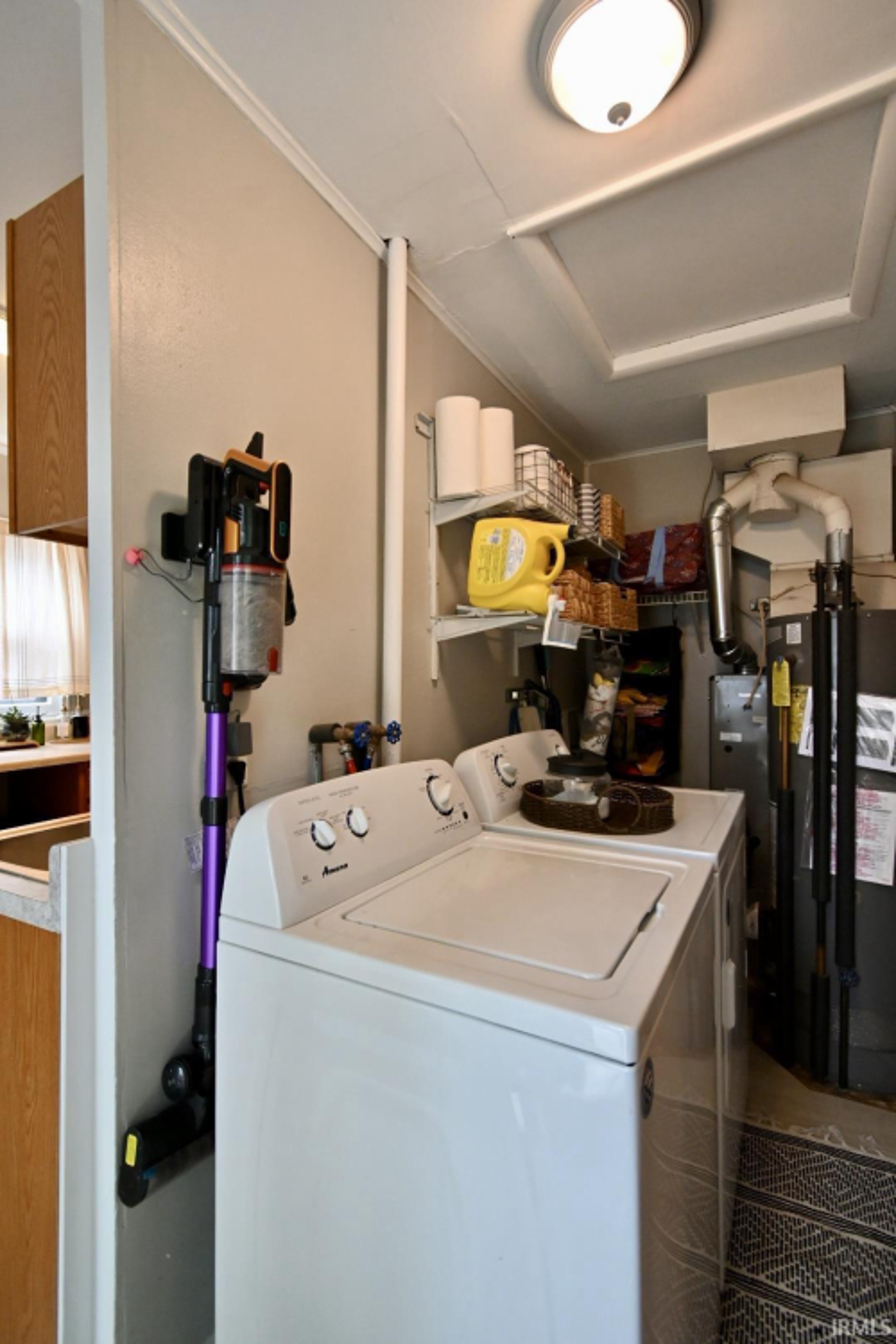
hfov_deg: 77.3
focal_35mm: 15
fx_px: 560
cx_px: 448
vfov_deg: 100.4
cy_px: 672
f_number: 4.5
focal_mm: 10
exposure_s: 1/125
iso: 1250
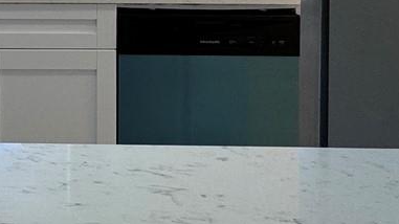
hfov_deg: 27.4
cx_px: -121
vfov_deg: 16.7
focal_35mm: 64
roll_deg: -0.5
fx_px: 677
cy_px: -132
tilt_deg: -0.8
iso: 80
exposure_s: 1/120
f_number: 2.2
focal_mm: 2.22
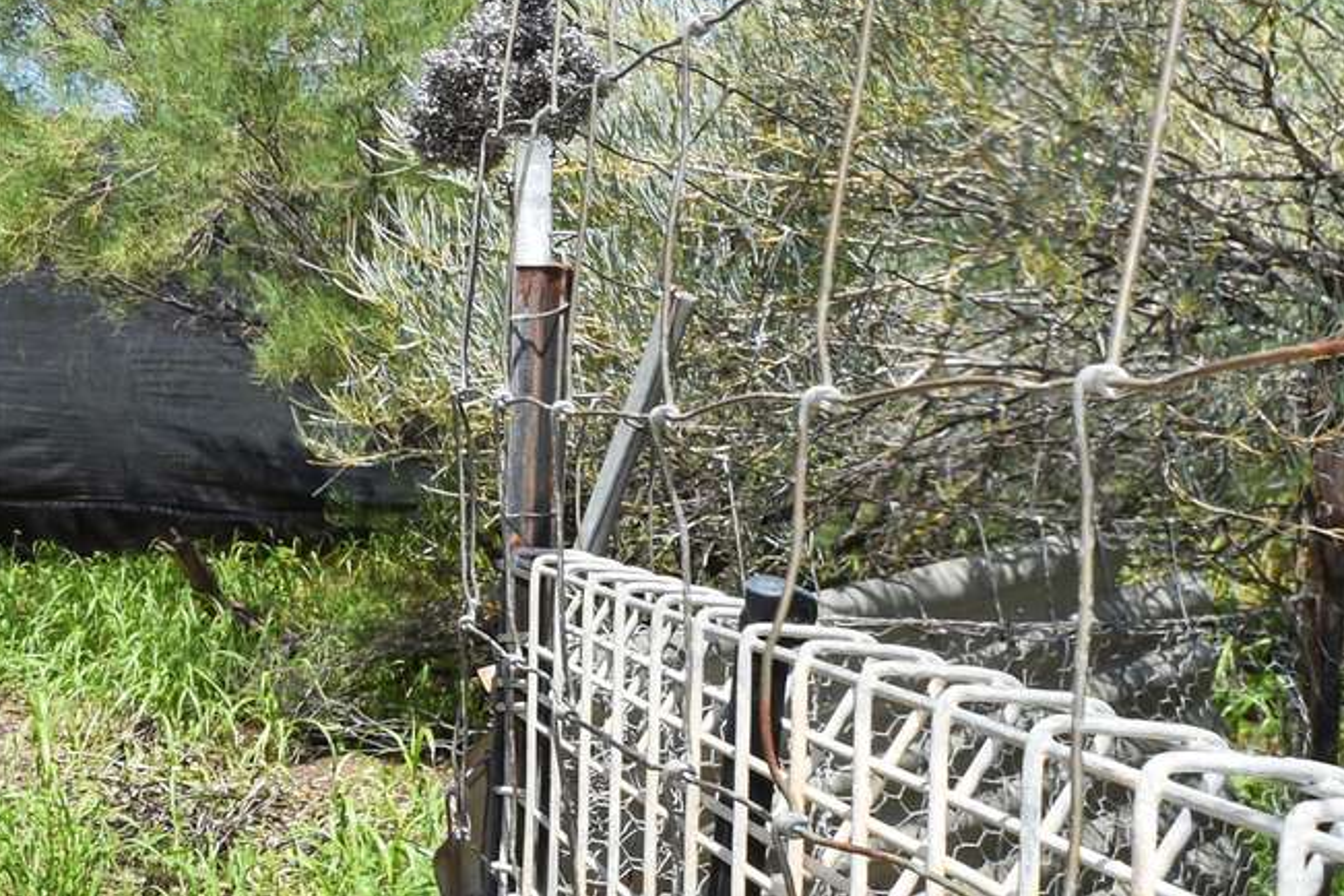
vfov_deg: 23.3
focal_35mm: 57
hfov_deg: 28.5
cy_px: 204
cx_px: -405
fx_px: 2146
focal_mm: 13
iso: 100
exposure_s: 1/200
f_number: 9
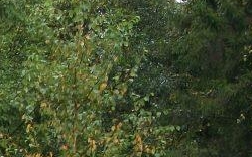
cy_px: 318
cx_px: -179
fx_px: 954
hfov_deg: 13.7
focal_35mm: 139
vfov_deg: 8.9
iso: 80
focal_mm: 5.7
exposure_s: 1/80
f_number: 2.9
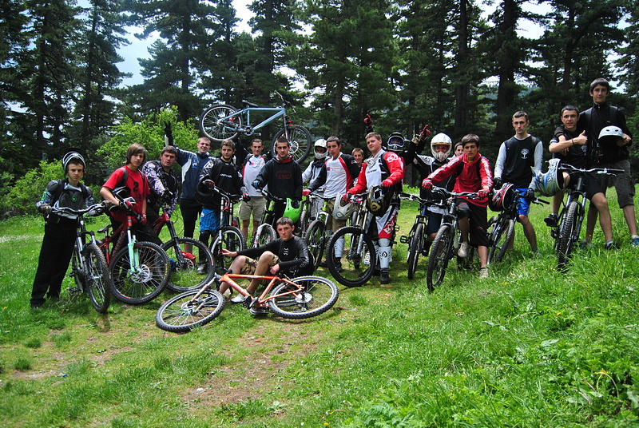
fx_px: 480
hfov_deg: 67.3
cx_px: 320
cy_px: 214
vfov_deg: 48.1
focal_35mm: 27
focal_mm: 18
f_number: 3.5
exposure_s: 1/4000
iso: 400
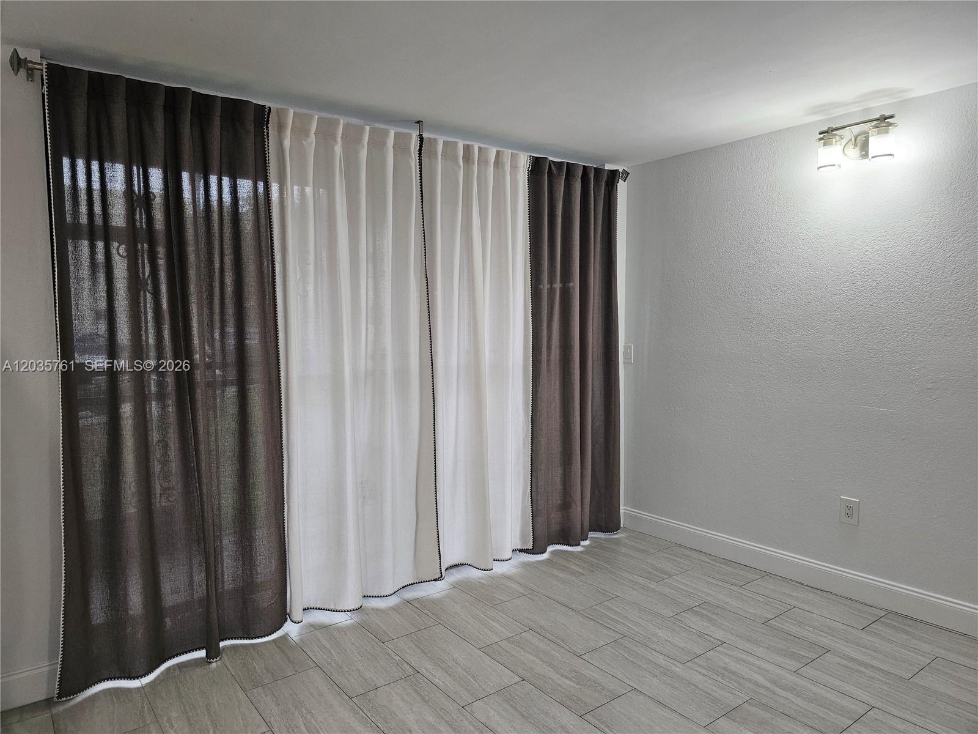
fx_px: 650
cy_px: 367
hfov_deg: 73.9
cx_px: 489
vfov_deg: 58.9
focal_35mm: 23
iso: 320
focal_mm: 6.3
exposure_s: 1/120
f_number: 1.7
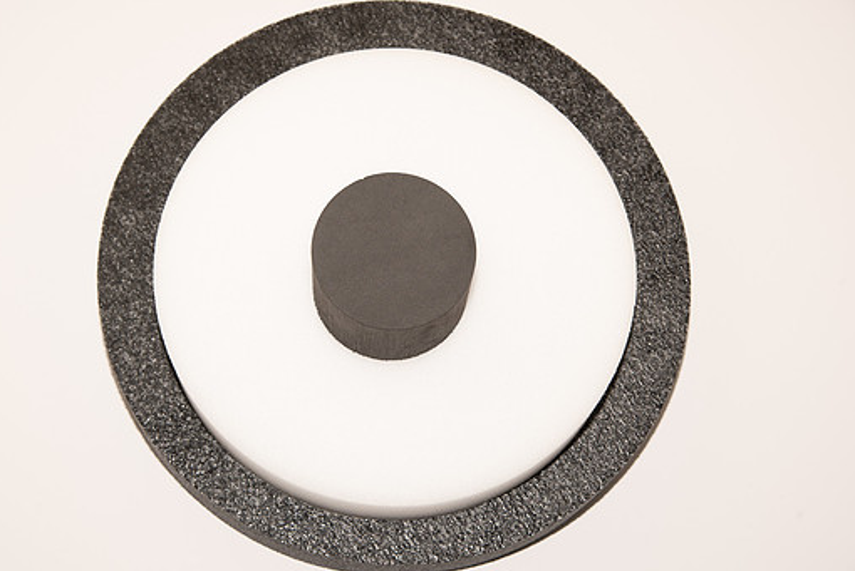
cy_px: 294
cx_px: 394
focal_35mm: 75
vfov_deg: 18.2
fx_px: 1783
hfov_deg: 27.0
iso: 64
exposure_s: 1/60
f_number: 8
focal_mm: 66
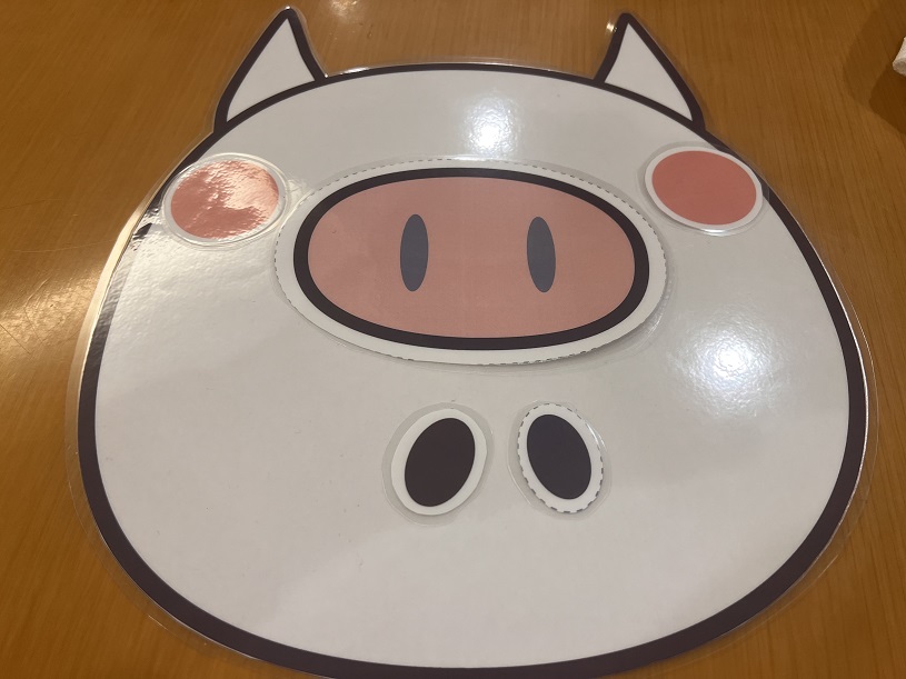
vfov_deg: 53.1
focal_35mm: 26
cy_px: 340
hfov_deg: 67.3
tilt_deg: -57.8
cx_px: 453
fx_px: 680
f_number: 1.5
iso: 100
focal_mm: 5.7
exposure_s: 1/120
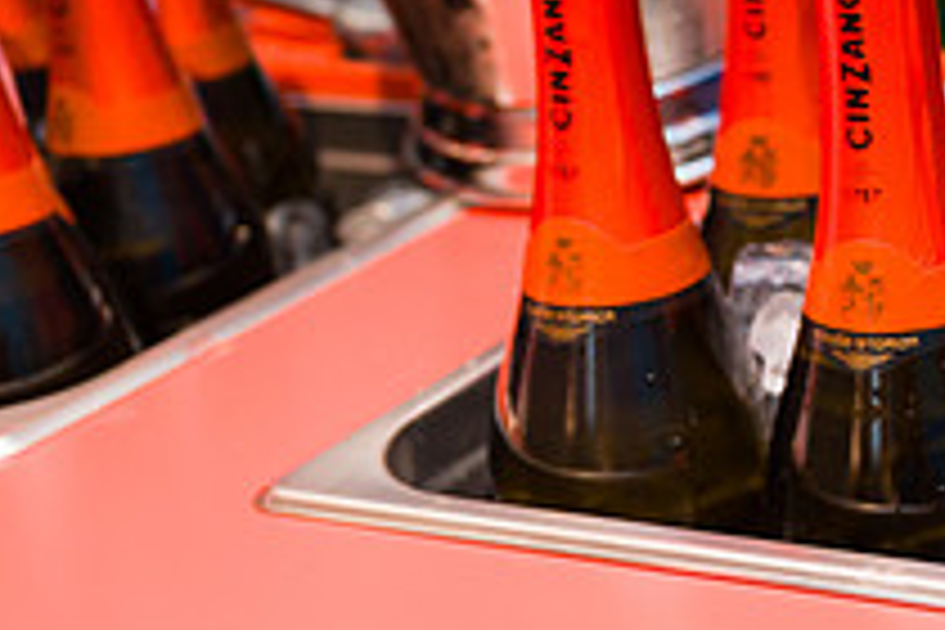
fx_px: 2494
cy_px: 164
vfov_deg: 14.3
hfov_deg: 19.8
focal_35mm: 95
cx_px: 1207
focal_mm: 32.5
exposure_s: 1/160
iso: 640
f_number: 3.2
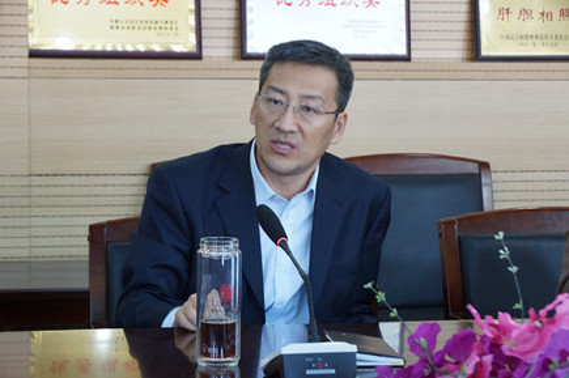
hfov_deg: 18.2
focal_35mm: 112
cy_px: 189
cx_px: 284
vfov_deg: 12.1
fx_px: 1776
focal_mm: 75
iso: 1600
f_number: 8
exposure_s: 1/25
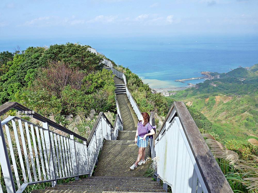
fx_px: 209
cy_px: 96
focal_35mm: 28
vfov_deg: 49.8
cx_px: 129
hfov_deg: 63.4
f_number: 4.5
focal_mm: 14
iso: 200
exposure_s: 1/1300
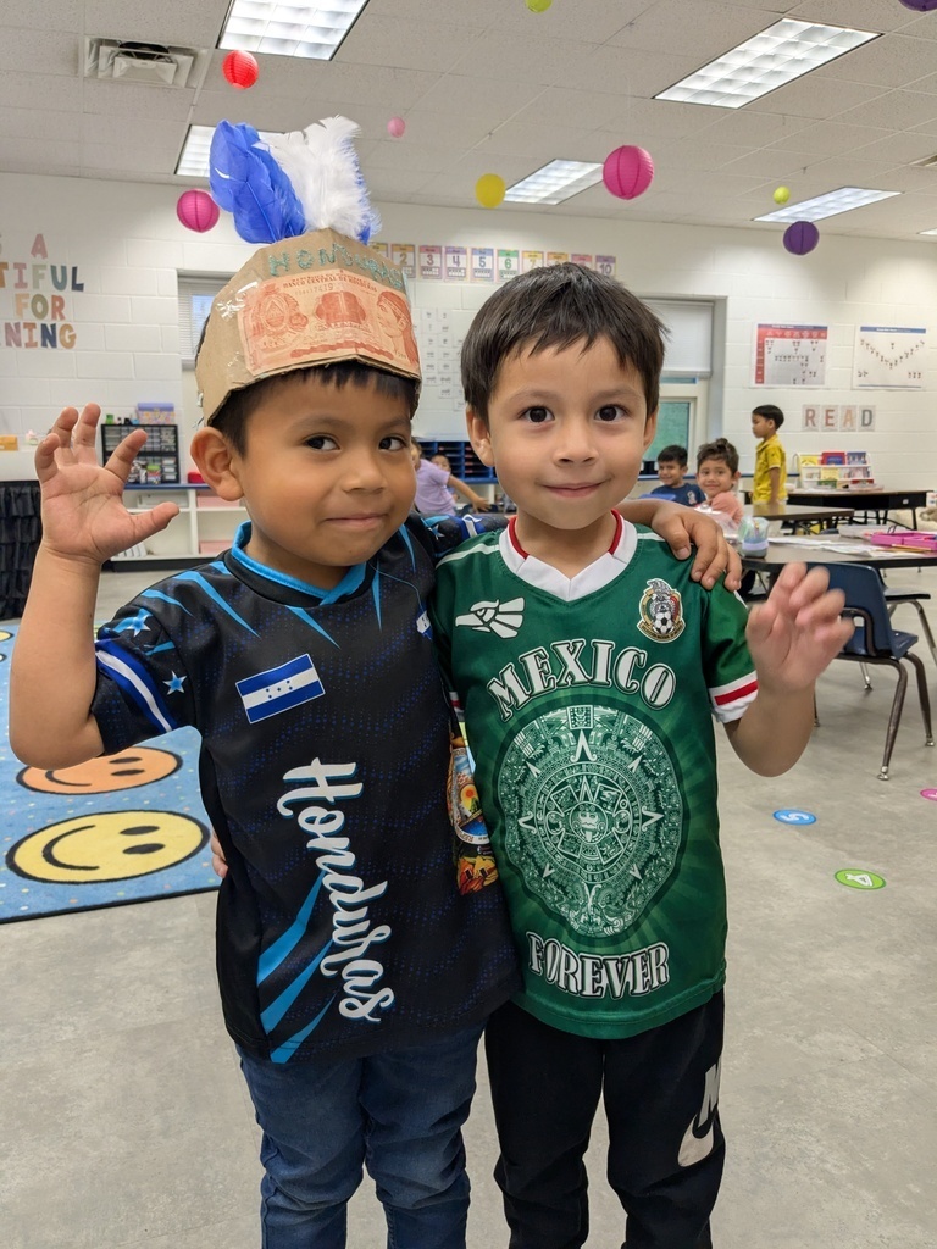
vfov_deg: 65.3
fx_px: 974
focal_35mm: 27
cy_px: 624
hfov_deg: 51.4
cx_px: 468
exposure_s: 1/121
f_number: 1.73
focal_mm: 4.38
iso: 158
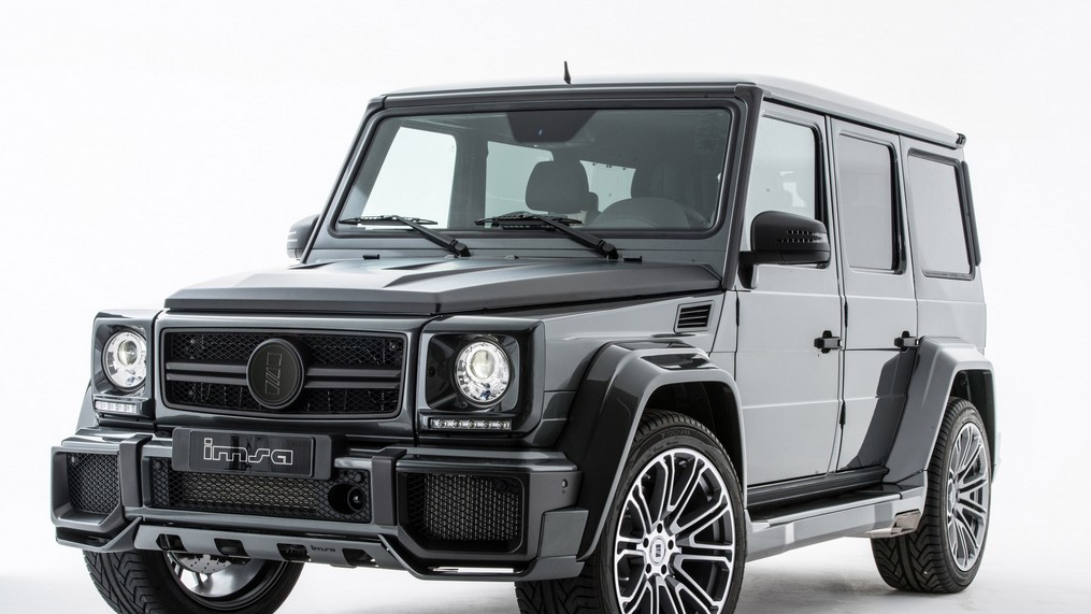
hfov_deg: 28.6
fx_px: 2141
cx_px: 547
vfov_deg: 16.3
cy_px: 348
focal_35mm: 74
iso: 160
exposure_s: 1/125
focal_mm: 70
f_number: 20
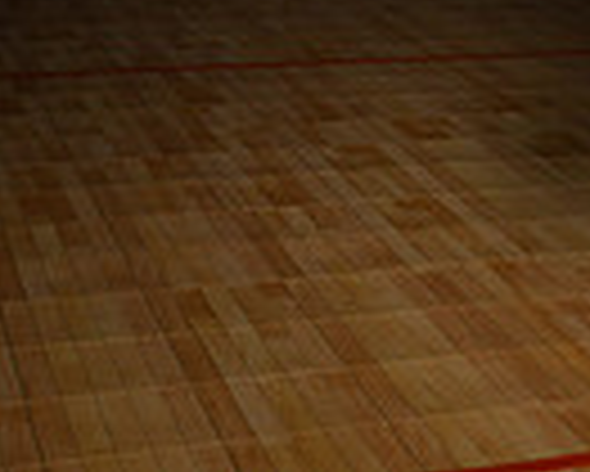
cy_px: -535
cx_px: 635
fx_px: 1975
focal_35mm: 113
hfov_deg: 16.5
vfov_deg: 11.9
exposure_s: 1/320
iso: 1000
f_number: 7.1
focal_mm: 35
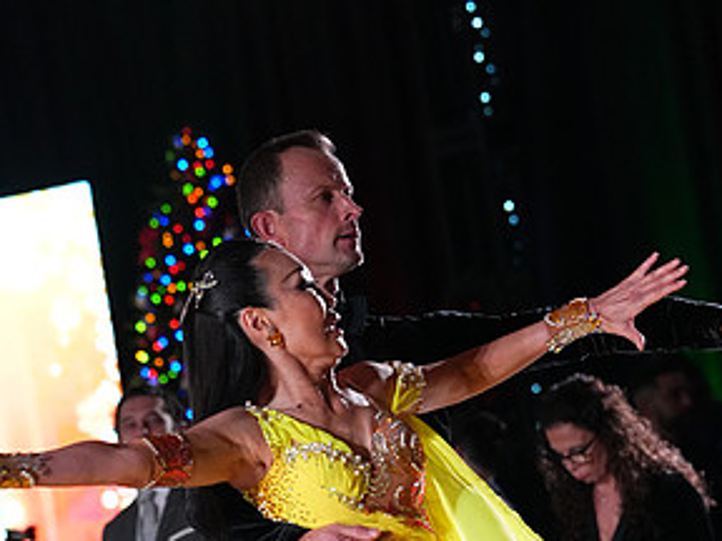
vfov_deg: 5.2
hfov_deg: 7.0
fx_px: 5903
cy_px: 706
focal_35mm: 283
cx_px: 458
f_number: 5
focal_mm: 146
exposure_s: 1/400
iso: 6400
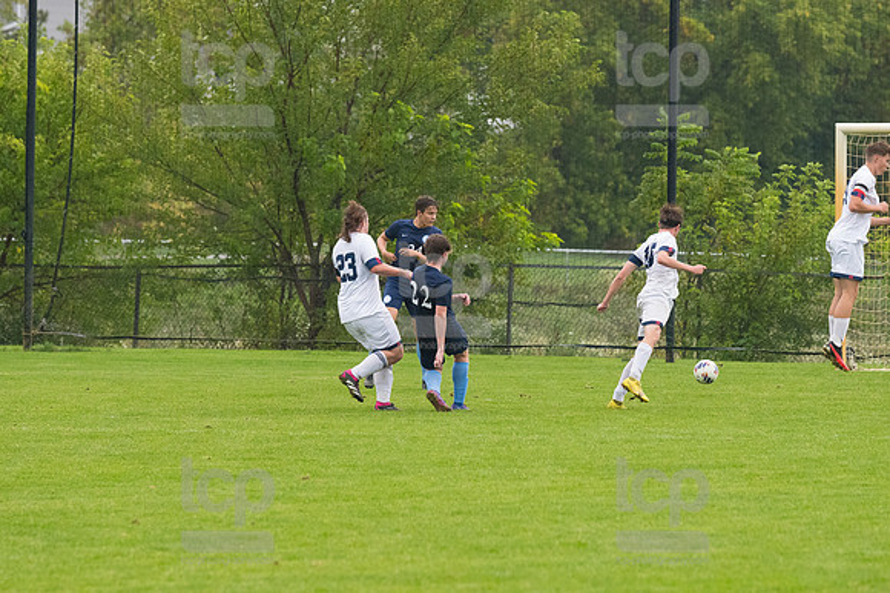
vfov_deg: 4.7
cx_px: 445
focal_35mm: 292
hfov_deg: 7.1
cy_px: 296
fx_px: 7214
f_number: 4.5
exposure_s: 1/2000
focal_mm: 195
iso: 2500
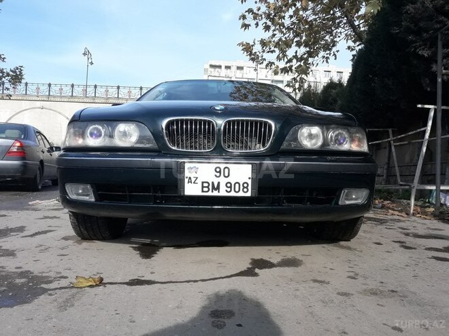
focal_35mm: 28
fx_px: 363
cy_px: 168
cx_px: 224
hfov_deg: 63.4
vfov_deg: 49.7
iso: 40
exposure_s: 1/956
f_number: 1.9
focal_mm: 3.7
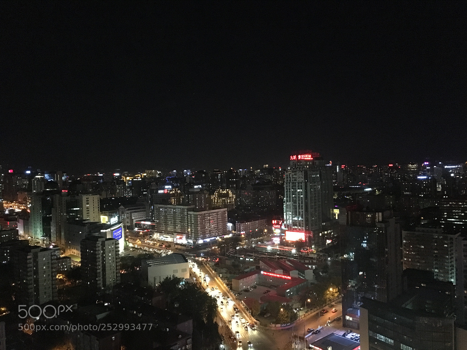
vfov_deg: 48.2
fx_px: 391
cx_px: 234
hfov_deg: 61.7
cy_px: 175
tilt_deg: +0.1
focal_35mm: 29
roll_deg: +1.3
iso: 1250
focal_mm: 4.15
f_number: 2.2
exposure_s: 1/17
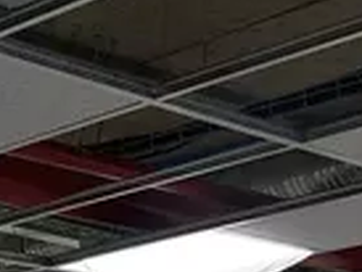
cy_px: 607
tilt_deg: +0.1
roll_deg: +2.5
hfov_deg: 12.2
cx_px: -394
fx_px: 1465
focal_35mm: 140
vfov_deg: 9.6
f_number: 1.78
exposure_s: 1/121
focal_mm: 6.86
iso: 64
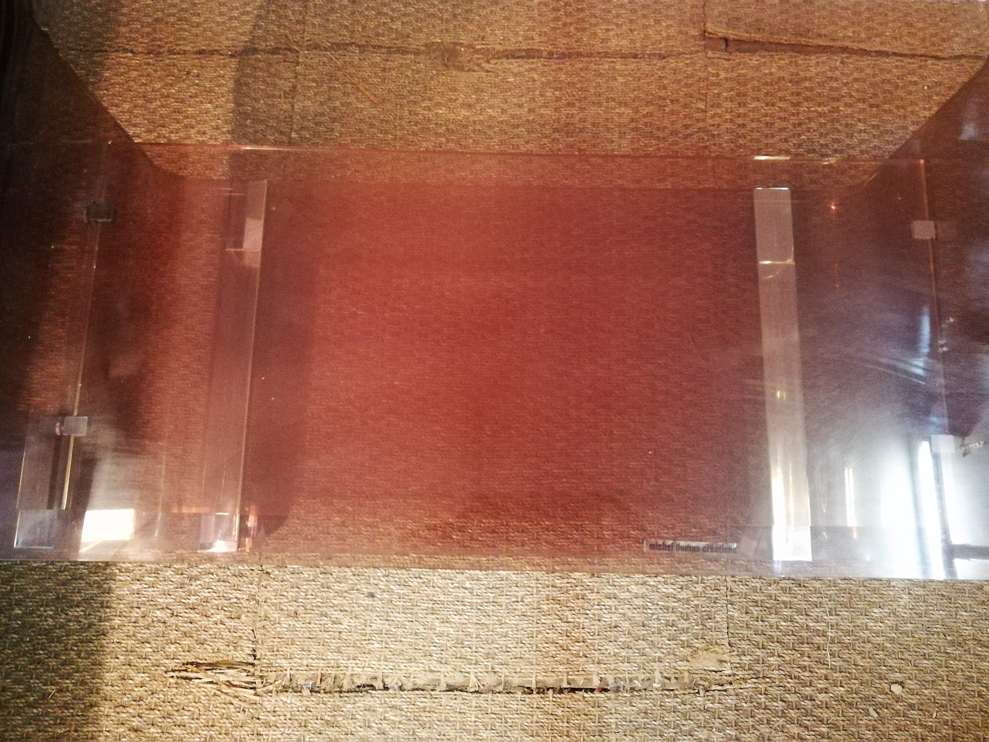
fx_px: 943
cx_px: 504
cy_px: 271
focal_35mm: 33
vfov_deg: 42.6
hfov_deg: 55.3
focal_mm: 3.83
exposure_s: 1/14.3
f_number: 2.2
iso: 1600
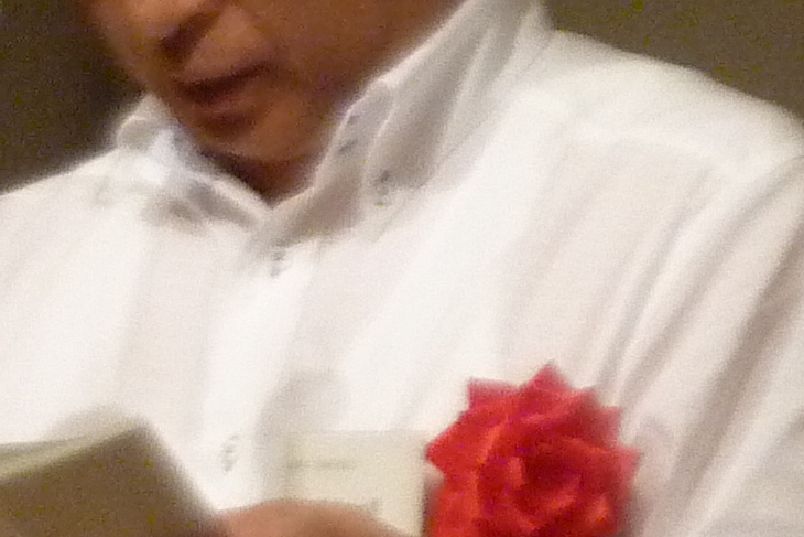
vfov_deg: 0.9
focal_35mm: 1560
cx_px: 13
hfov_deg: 1.3
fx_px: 34845
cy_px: 284
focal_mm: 49.2
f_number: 4.9
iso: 400
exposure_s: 1/100
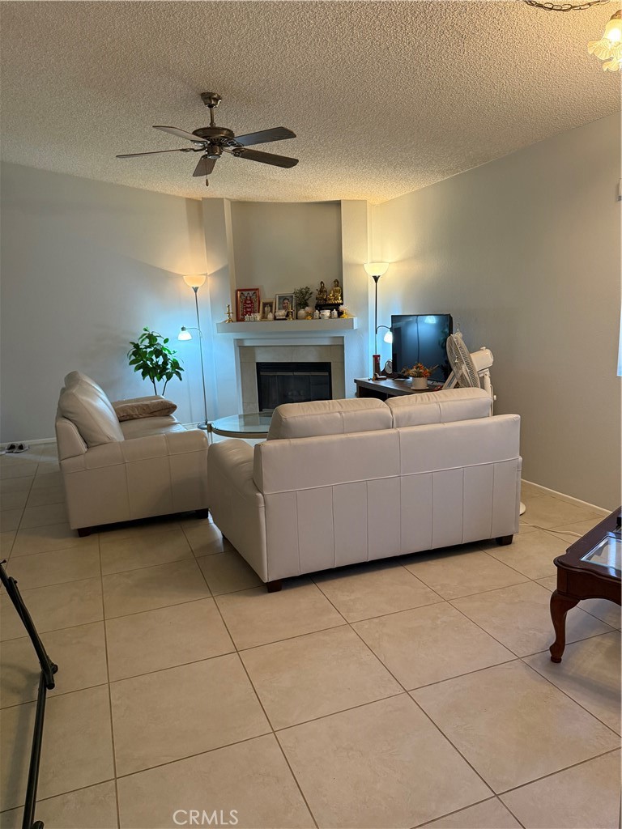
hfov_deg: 56.8
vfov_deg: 71.6
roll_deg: +2.1
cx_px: 311
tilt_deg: -9.2
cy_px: 414
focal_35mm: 24
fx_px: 575
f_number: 1.78
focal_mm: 6.76
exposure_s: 1/60
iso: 250
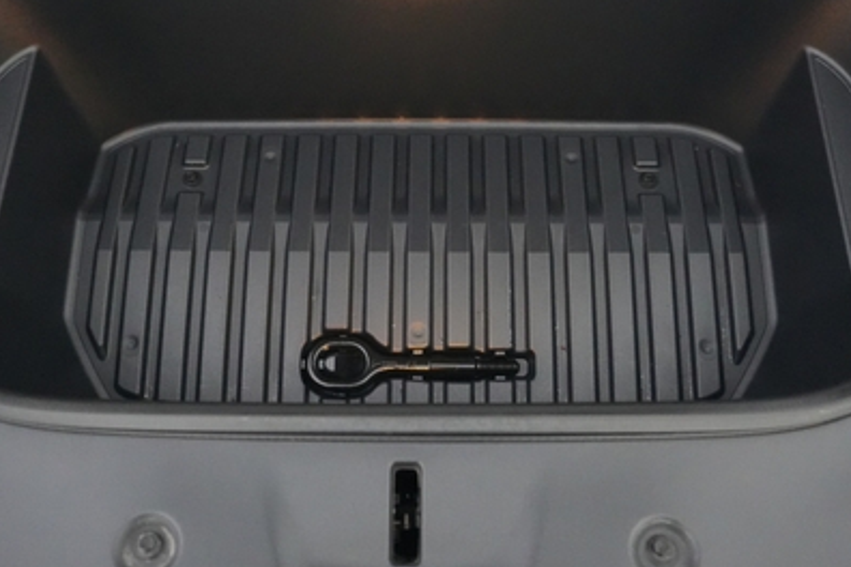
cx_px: 423
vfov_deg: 31.7
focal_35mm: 42
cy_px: 193
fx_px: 993
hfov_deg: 46.4
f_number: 2.8
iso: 12800
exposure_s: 1/125
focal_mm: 26
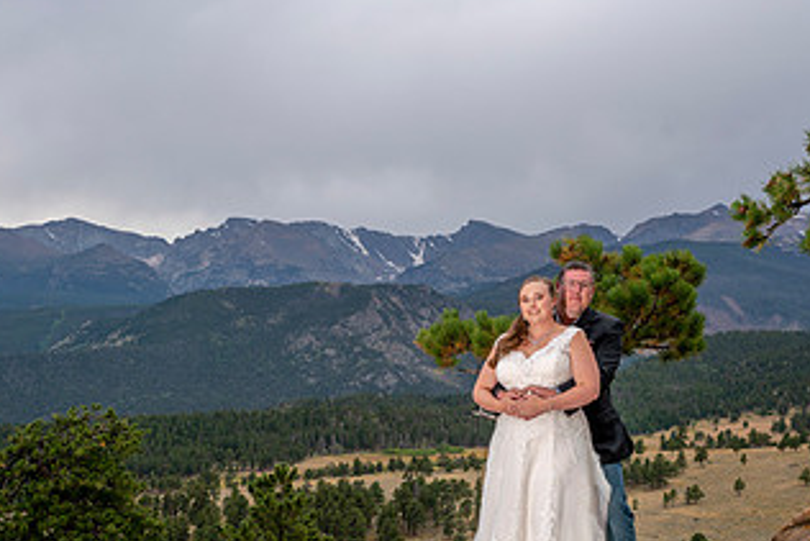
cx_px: 356
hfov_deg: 36.2
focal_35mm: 55
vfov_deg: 24.0
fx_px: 1238
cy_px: 488
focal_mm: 30
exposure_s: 1/80
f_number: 6.3
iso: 100
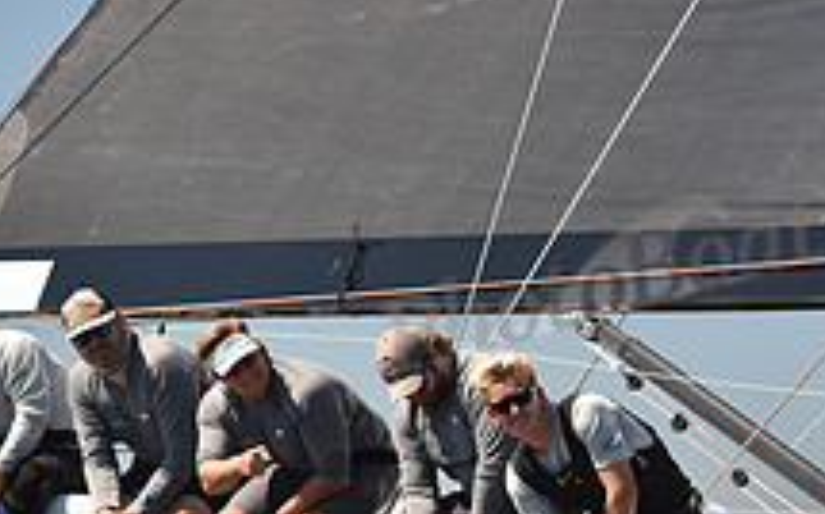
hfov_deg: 6.9
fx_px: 6807
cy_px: 527
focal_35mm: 303
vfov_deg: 4.3
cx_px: 188
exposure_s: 1/1000
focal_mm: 110
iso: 250
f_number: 3.5
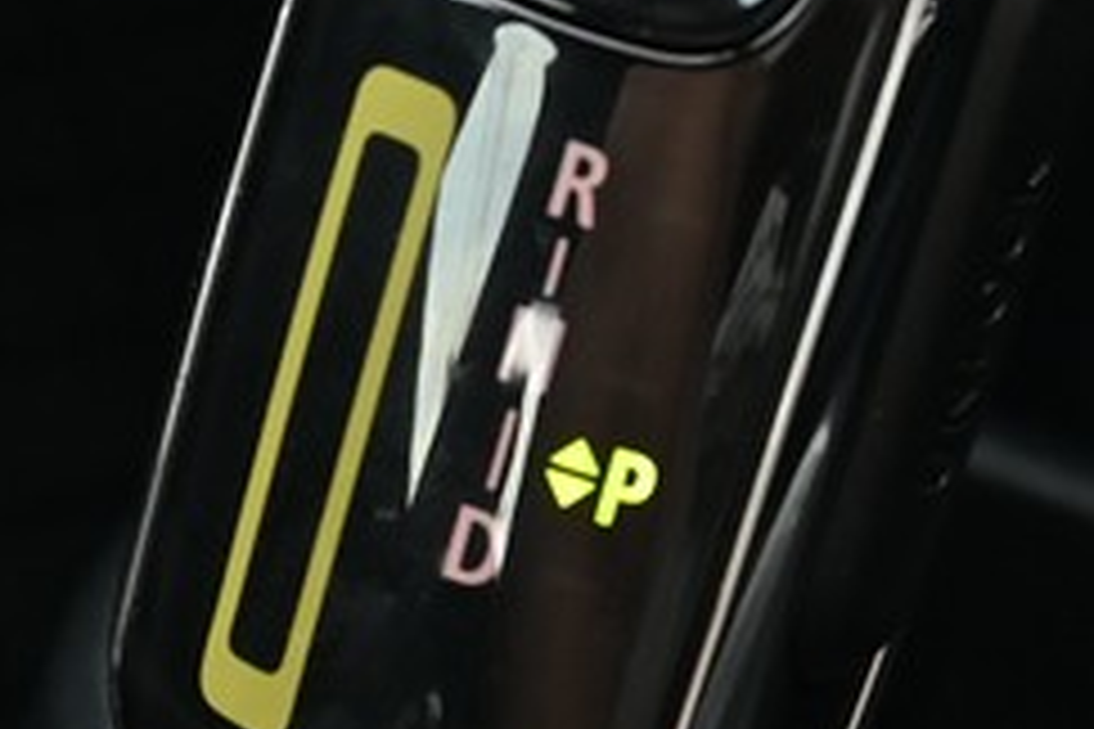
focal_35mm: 195
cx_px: 477
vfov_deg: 7.0
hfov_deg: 10.5
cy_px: 713
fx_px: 5925
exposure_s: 1/45
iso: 560
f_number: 5.6
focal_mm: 29
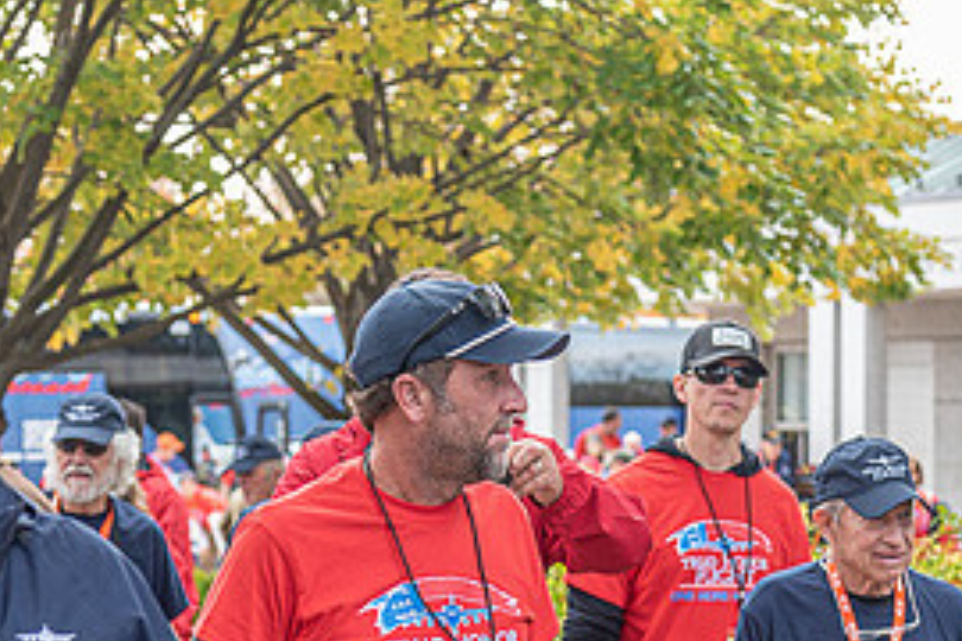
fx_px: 3554
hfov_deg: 15.4
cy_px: 629
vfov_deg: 10.2
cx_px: 424
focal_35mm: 133
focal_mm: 62
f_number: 4
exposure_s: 1/250
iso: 500
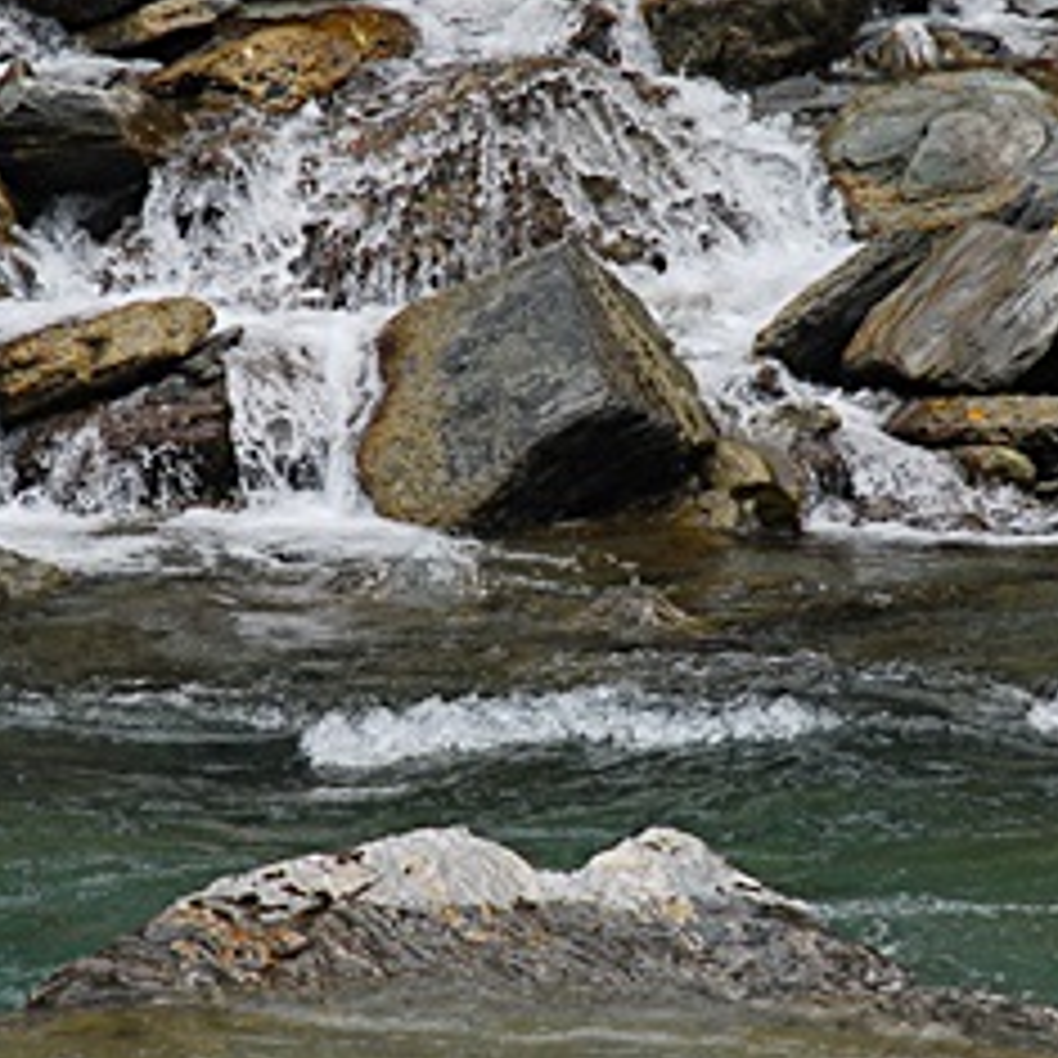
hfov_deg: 3.0
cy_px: 374
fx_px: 20279
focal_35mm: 586
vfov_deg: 3.0
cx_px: 531
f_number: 5.6
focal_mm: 135
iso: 400
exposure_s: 1/800
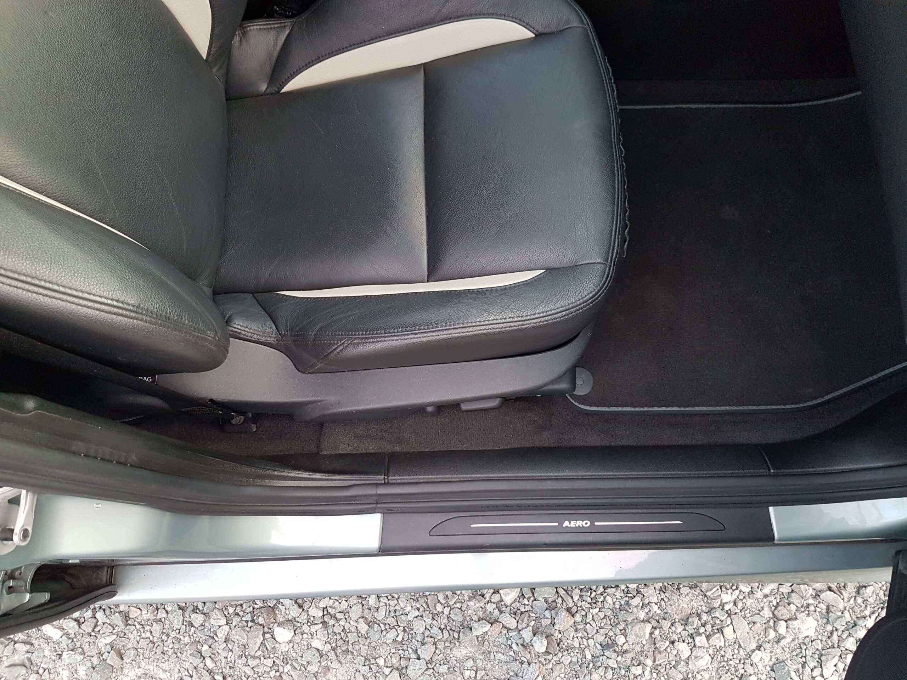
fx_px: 681
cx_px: 454
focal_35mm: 26
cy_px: 340
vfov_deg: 53.1
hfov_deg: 67.3
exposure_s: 1/25
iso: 160
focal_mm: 4.2
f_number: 1.7
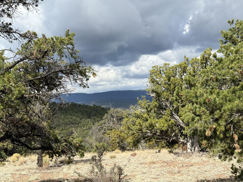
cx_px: 122
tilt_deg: +2.1
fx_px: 337
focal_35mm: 48
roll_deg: +2.0
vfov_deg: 30.3
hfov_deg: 39.7
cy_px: 91
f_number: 1.78
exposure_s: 1/3534
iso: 64
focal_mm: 6.76
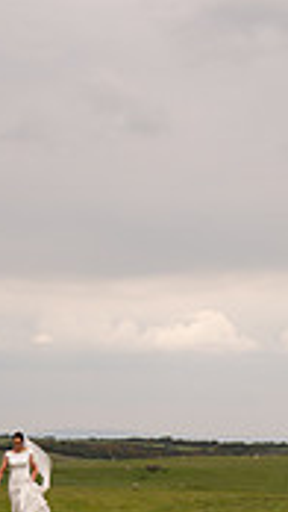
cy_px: 260
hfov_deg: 4.9
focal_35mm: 245
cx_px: -59
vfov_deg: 8.8
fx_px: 3323
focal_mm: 70
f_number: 3.5
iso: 64
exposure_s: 1/320
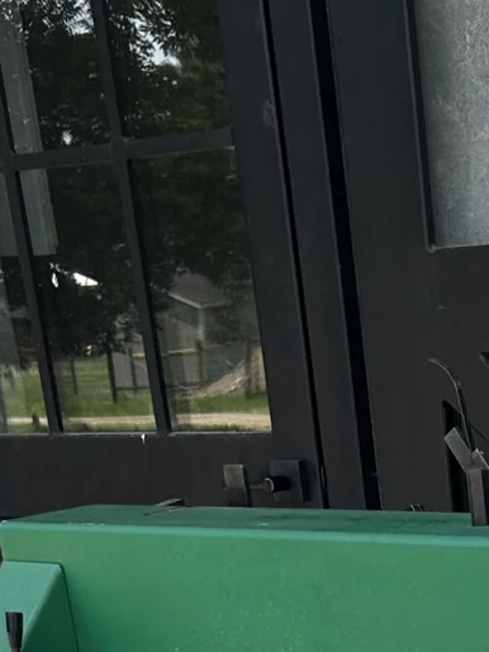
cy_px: 1113
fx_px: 1903
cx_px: 655
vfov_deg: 16.7
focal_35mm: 101
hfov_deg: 14.0
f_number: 1.5
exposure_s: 1/1019
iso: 50
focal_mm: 5.7
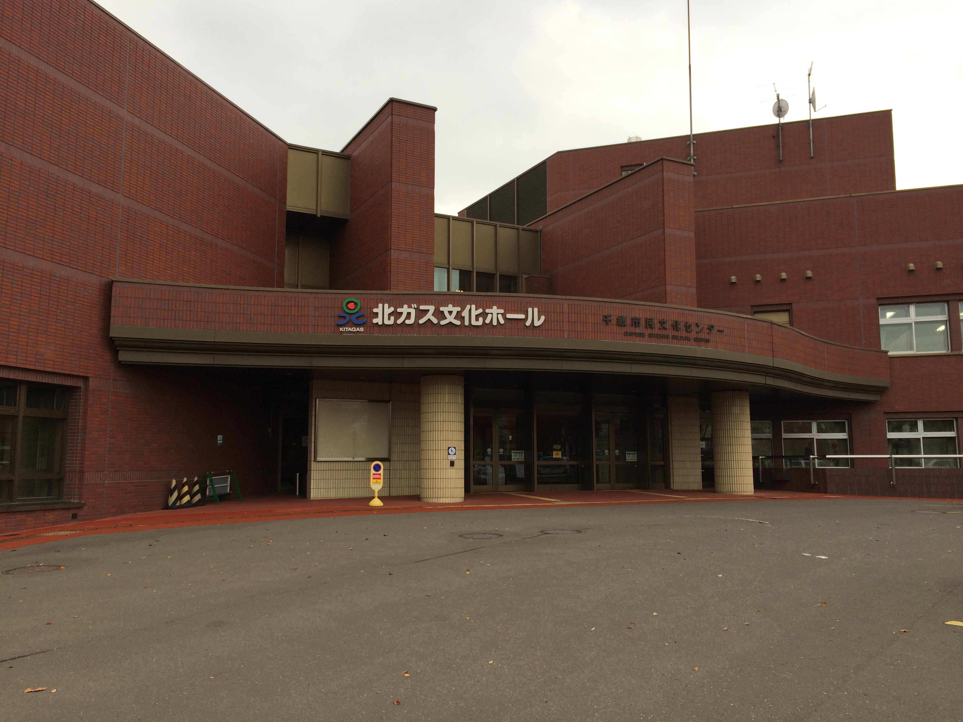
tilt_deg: +7.0
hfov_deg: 61.7
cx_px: 482
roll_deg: +0.8
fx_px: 807
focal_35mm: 29
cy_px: 361
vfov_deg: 48.2
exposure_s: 1/241
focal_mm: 4.15
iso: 32
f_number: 2.2
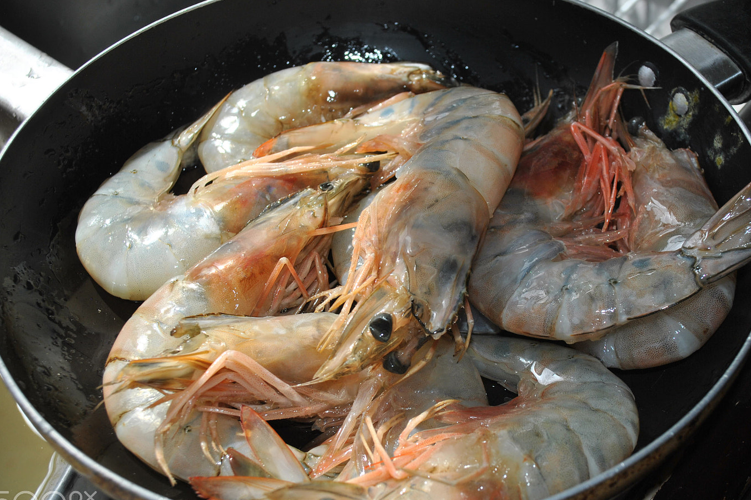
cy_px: 279
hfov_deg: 38.5
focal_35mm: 52
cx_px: 404
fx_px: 1076
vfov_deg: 26.2
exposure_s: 1/200
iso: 100
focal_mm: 29
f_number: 6.3
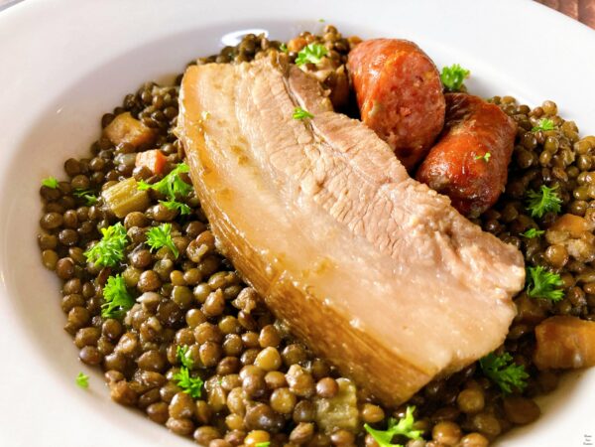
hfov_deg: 63.4
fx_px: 481
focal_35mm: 28
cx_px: 298
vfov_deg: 49.7
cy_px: 224
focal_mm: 3.99
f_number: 1.8
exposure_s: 1/50
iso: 160
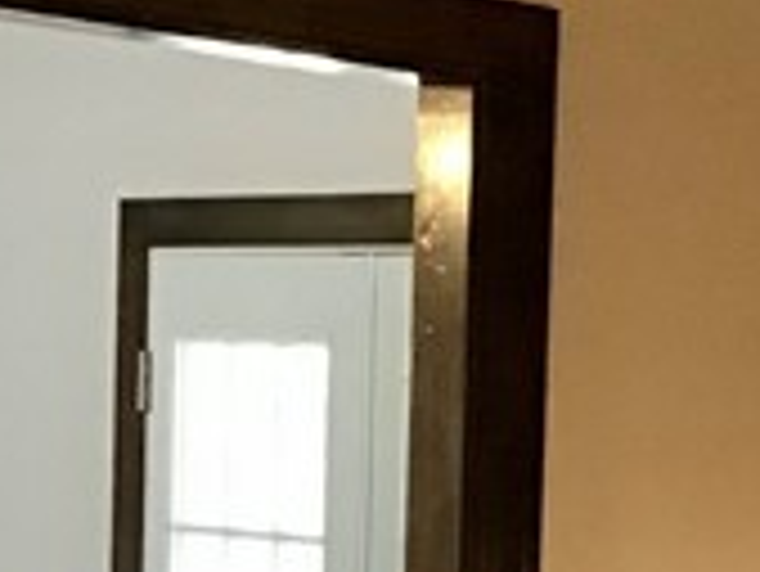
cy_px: 1072
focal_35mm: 188
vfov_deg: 7.6
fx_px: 4131
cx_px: 1632
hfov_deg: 9.6
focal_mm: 3.3
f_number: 2.4
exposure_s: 1/30
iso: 100
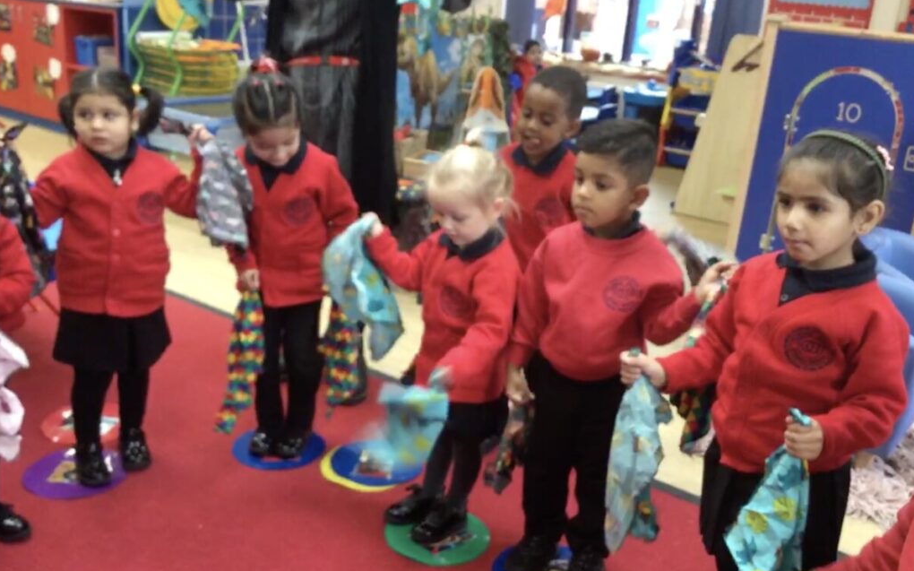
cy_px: 322
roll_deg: -4.1
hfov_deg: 58.2
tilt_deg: -19.4
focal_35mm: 33
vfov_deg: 38.2
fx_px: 822
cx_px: 456
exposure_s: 1/33
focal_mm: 3.3
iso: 125
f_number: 2.4
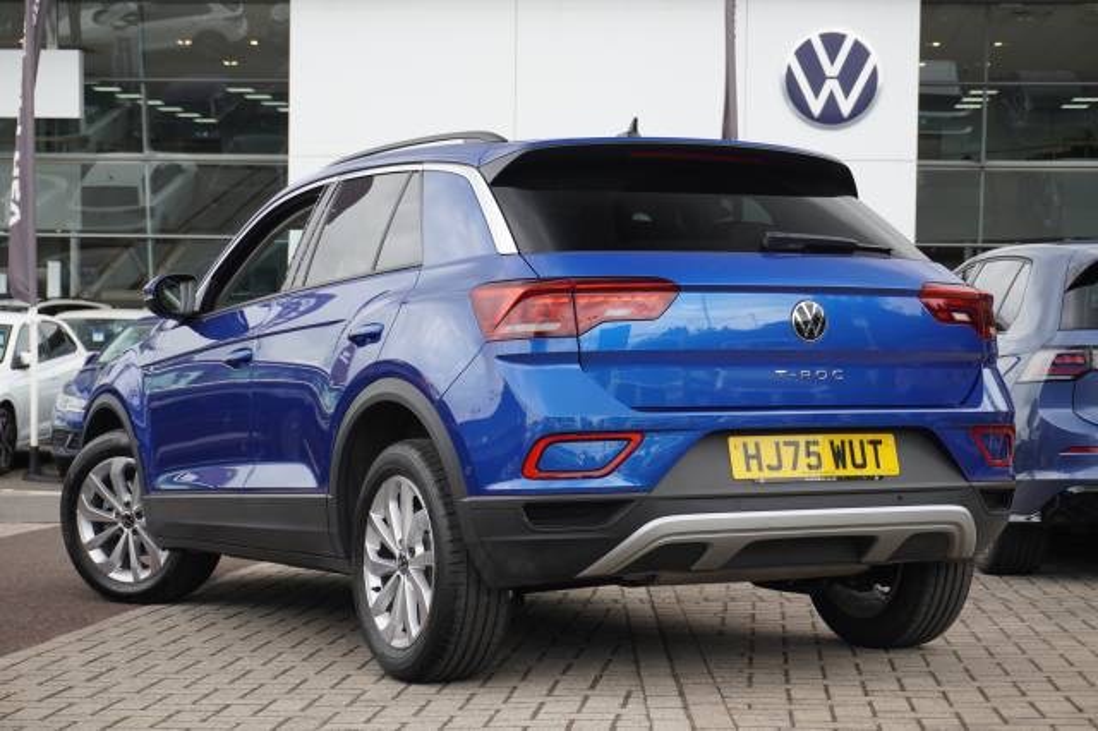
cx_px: 549
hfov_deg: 28.1
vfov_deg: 18.9
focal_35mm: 72
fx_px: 2195
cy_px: 366
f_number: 5.6
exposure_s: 1/160
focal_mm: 48
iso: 200
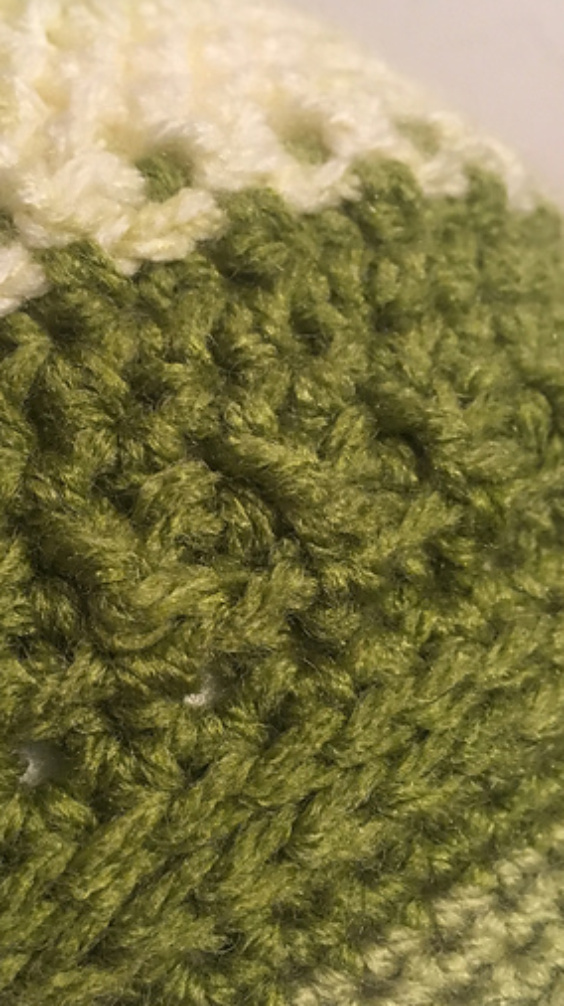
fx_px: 1065
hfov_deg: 29.4
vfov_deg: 50.4
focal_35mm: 40
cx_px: 181
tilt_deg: -18.9
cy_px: 551
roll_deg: -2.3
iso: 200
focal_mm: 4.15
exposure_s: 1/30
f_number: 2.2
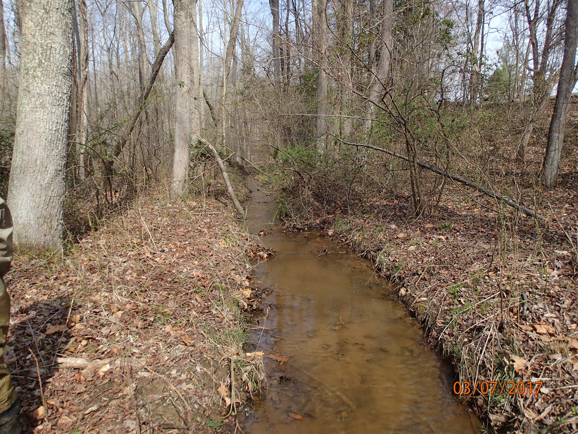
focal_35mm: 25
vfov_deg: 54.9
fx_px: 417
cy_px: 217
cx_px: 289
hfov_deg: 69.4
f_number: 2.8
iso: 200
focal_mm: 4.5
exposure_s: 1/1250
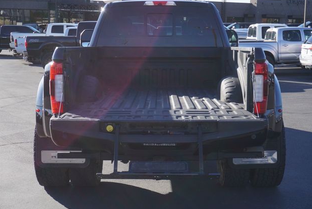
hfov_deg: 33.1
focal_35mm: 61
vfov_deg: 22.5
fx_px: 525
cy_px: 102
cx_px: 160
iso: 100
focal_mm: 39
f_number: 8
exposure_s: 1/125
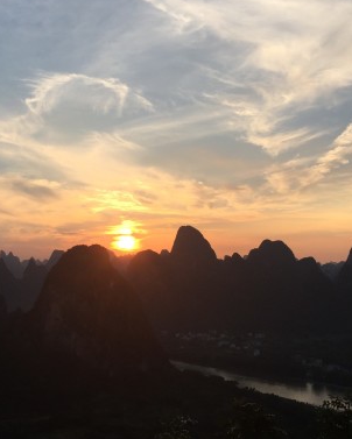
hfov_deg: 33.2
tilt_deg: +4.8
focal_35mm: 45
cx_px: 119
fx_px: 586
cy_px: 228
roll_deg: -1.3
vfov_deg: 41.1
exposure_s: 1/1276
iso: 32
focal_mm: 4.15
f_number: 2.2
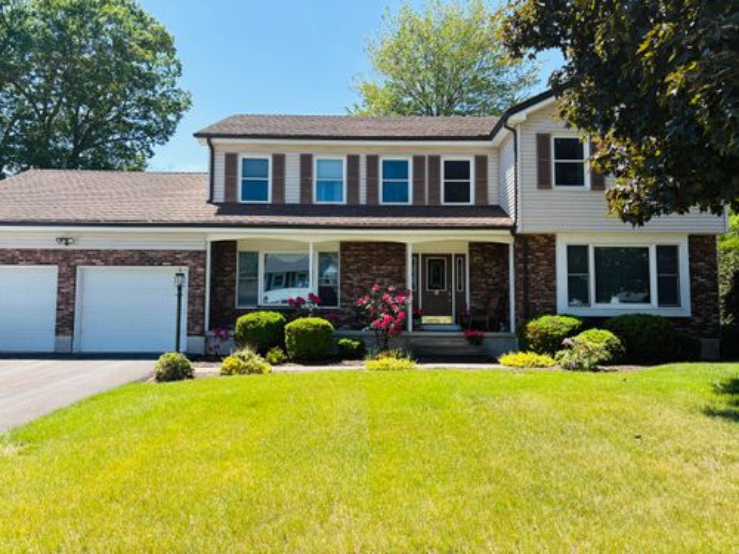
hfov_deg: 67.3
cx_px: 370
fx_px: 555
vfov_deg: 53.1
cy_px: 277
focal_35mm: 26
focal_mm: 5.96
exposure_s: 1/1263
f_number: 1.6
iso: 50
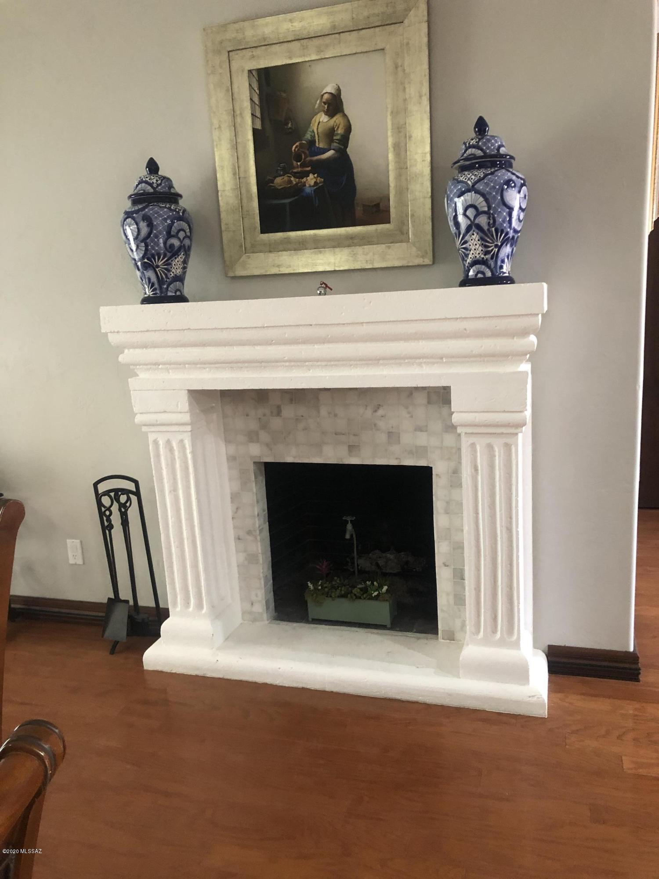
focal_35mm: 28
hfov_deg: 49.7
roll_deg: +2.3
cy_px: 440
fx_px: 711
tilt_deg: -13.2
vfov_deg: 63.4
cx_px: 330
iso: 100
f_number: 1.8
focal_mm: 4
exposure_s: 1/13
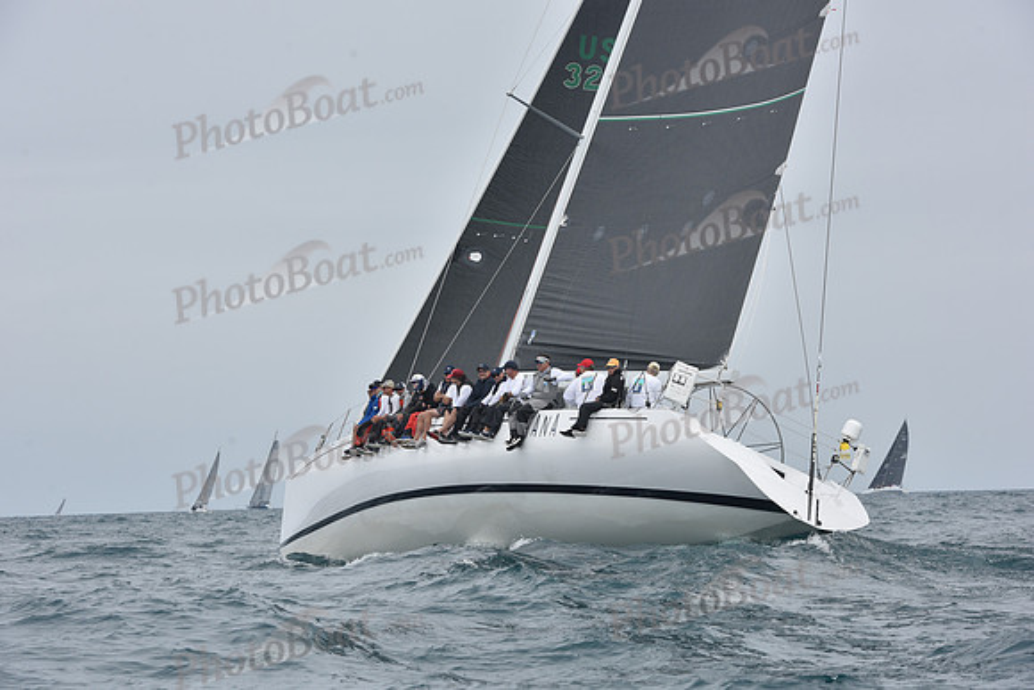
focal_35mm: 116
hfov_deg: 17.6
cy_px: 345
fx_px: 3332
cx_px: 517
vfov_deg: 11.8
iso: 250
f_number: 9
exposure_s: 1/800
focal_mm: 116
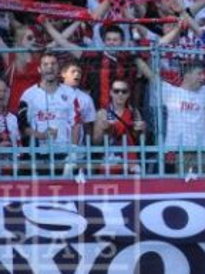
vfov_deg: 1.7
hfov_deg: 1.3
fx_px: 9088
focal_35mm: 1151
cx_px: 525
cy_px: -39
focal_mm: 200
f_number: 2.8
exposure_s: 1/640
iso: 200
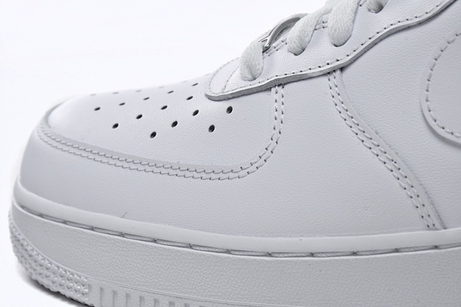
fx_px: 2011
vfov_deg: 8.7
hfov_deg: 13.1
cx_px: 230
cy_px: 154
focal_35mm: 157
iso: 1600
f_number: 14
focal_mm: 105
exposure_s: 1/125
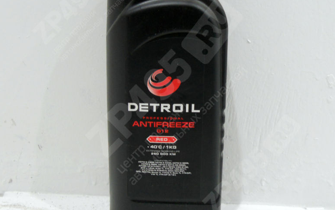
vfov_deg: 29.2
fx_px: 402
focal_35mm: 44
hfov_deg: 45.3
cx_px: 168
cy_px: 88
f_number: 3.5
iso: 250
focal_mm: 5.8
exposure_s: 1/30
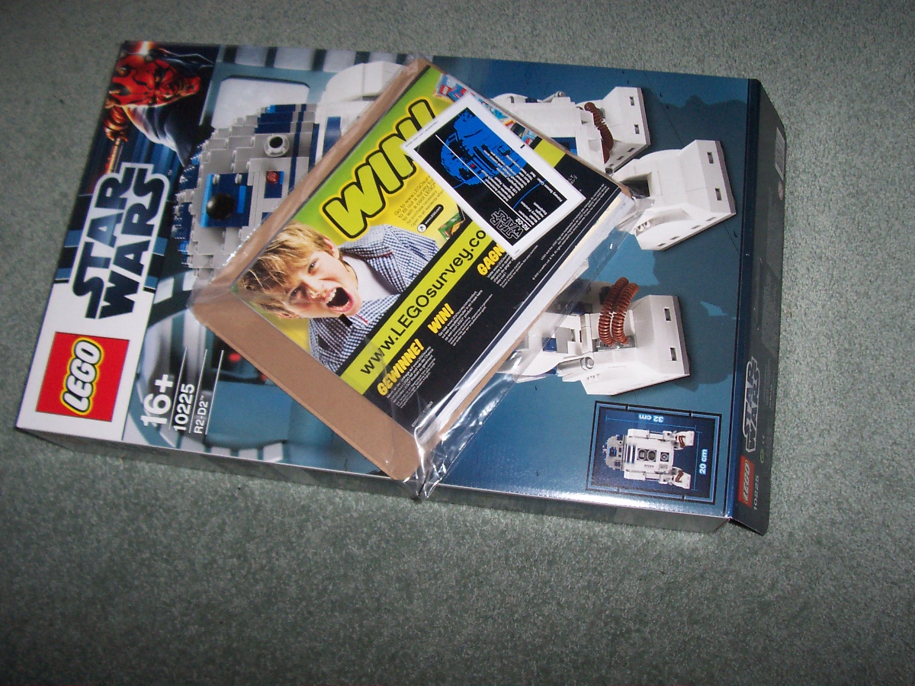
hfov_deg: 50.1
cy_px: 343
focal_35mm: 37
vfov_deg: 38.7
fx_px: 978
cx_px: 458
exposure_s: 1/60
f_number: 2.8
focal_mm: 5.6
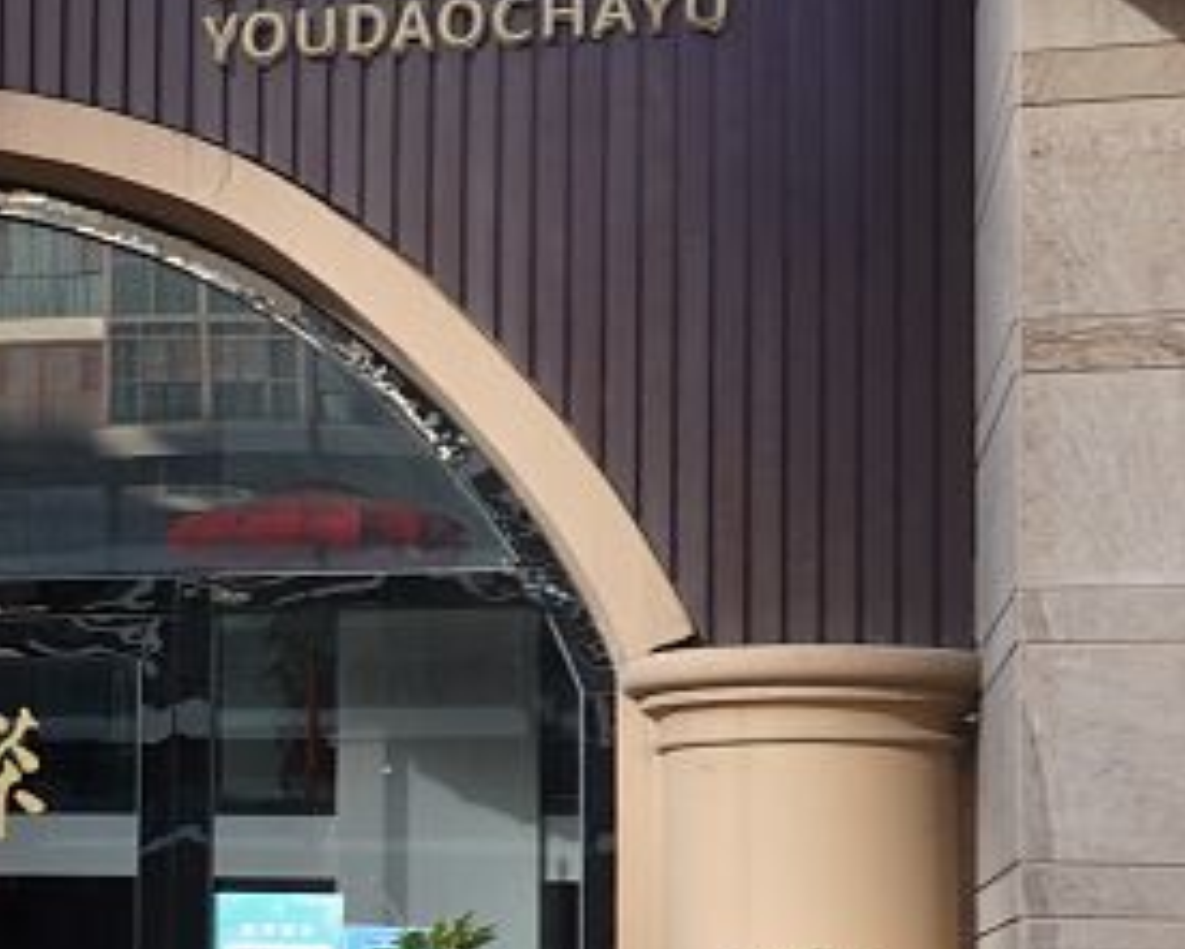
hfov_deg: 17.0
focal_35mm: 98
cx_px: -760
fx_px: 3438
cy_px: 773
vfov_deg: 15.6
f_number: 7.1
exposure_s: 1/40
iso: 100
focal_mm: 9
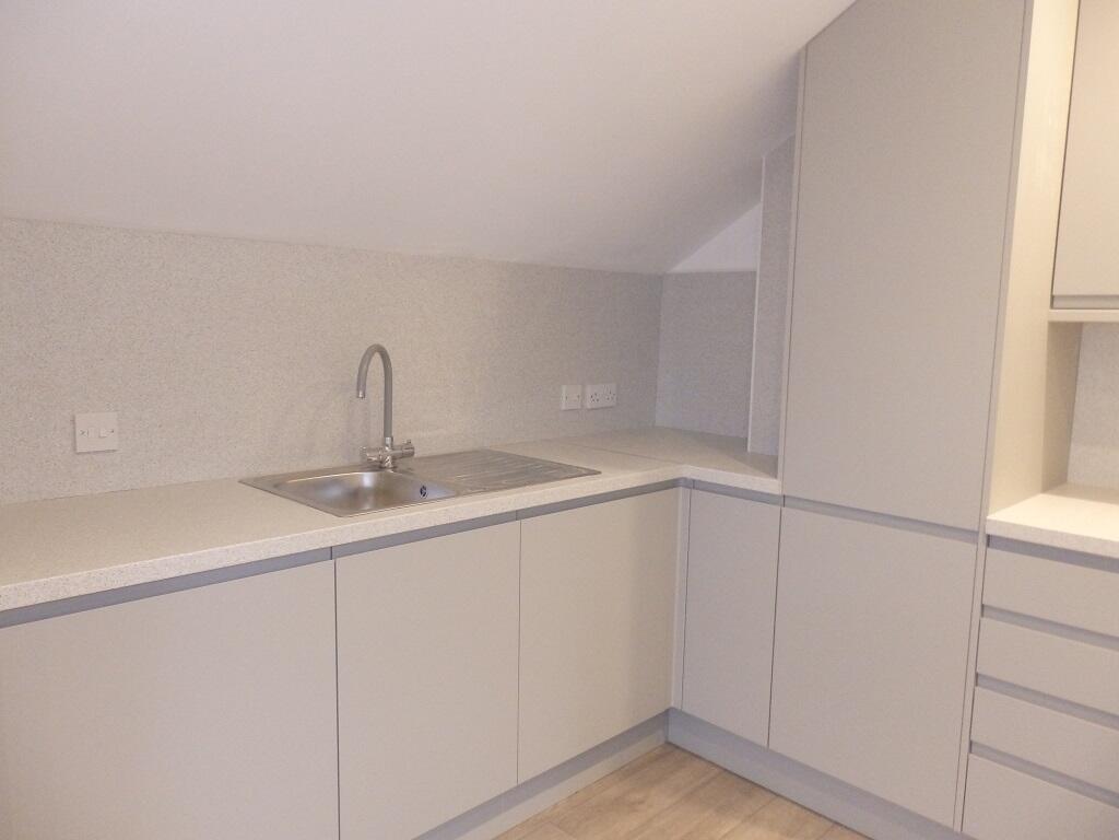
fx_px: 808
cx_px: 560
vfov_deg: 54.9
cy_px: 420
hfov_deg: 69.4
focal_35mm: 25
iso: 800
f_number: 3
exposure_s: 1/50
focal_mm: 4.5
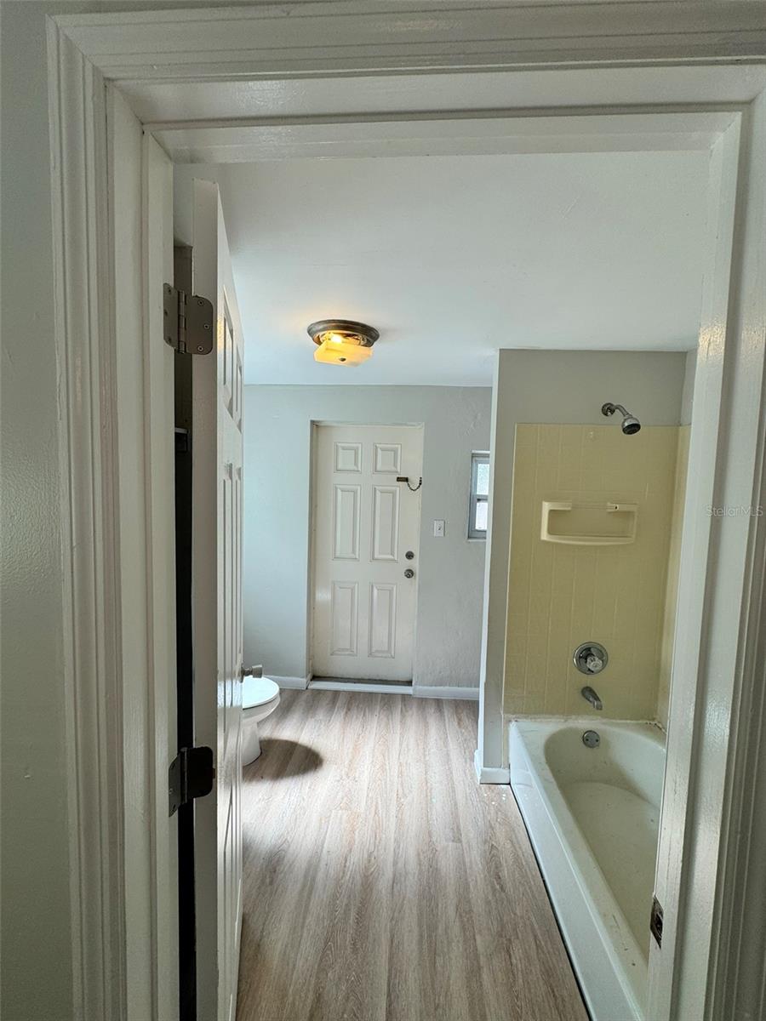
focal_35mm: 14
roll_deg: +0.3
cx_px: 383
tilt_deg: -3.1
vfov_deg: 102.1
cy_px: 510
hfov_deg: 85.7
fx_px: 413
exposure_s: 1/120
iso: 50
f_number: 2.2
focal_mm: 2.22
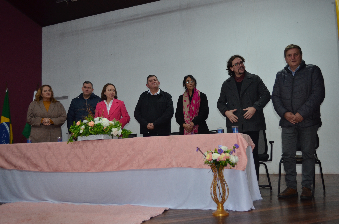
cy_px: 112
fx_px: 338
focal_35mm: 36
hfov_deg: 53.2
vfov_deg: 36.7
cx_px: 170
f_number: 4
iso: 800
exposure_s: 1/60
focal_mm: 24
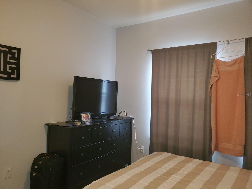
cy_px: 94
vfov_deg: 53.1
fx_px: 189
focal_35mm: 26
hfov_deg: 67.3
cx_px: 126
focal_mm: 4.3
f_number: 1.5
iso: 125
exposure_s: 1/24
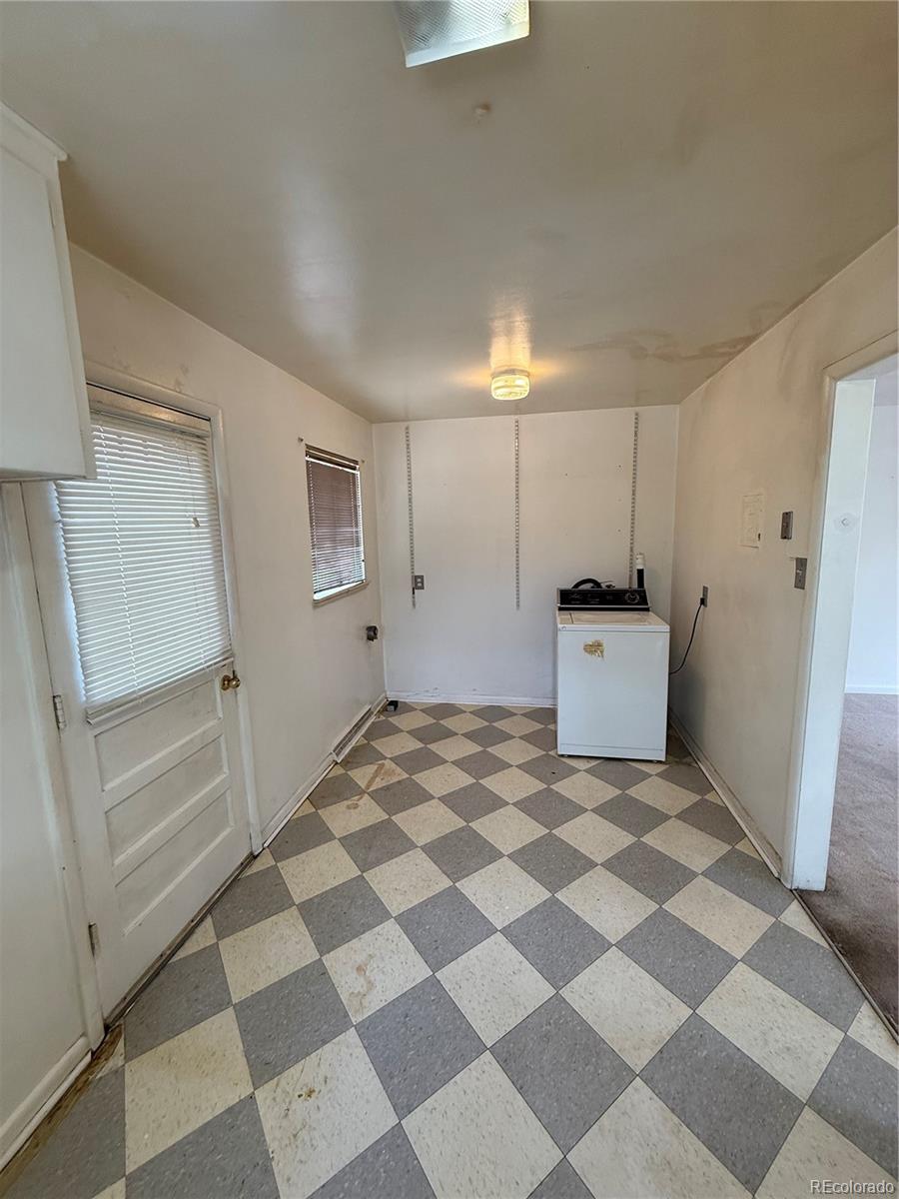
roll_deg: +1.0
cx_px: 450
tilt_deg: -7.2
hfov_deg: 85.7
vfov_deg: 102.1
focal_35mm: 14
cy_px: 600
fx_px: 485
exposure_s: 1/120
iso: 160
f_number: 2.2
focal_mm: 2.22
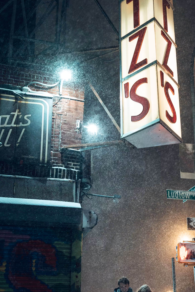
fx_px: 488
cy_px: 181
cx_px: 141
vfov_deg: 33.3
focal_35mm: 60
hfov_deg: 22.5
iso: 1250
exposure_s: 1/320
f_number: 1.8
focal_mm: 35
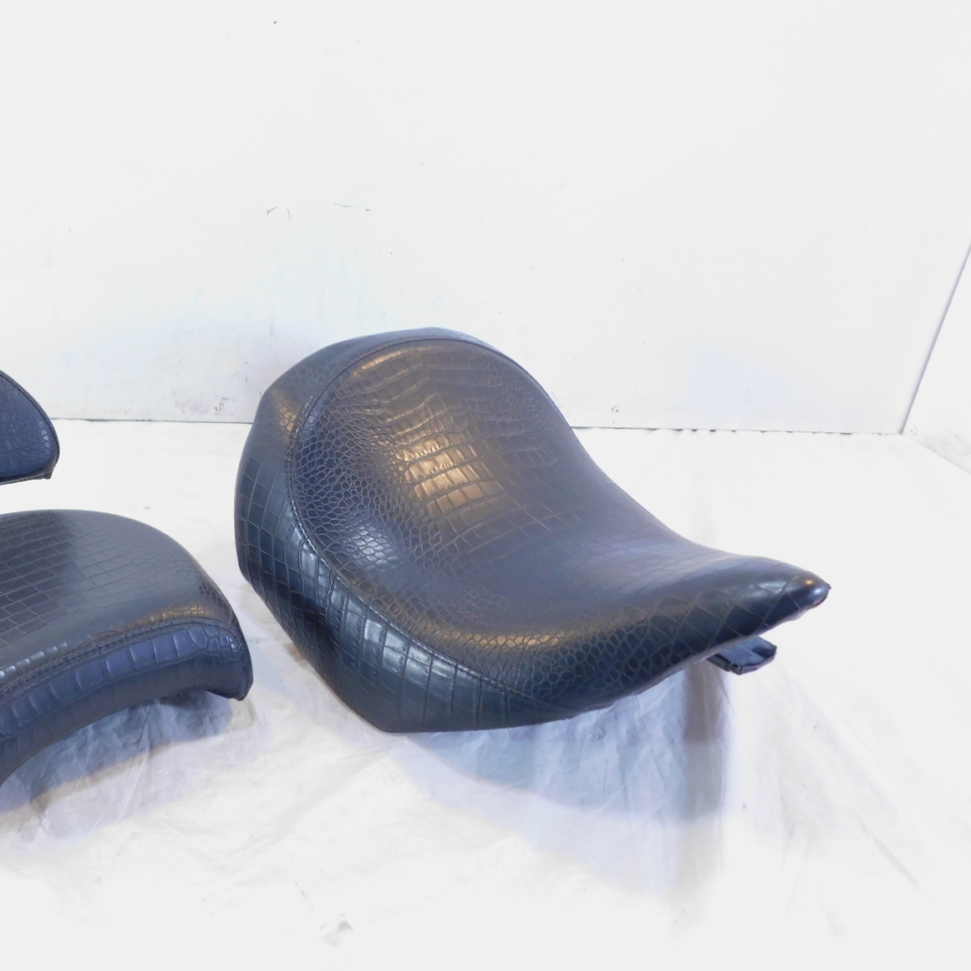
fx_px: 889
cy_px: 486
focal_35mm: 28
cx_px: 303
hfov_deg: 55.8
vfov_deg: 57.3
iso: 320
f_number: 3
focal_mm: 4
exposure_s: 1/30
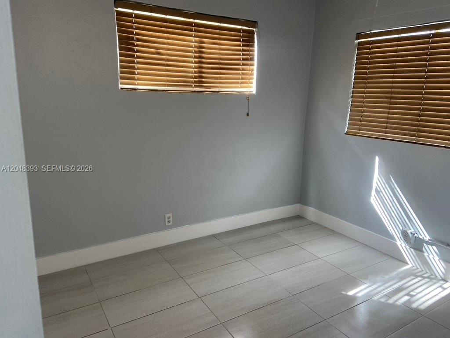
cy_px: 169
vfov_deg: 53.1
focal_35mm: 26
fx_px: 338
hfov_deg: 67.3
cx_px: 225
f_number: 1.8
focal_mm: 4.25
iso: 125
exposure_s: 1/120
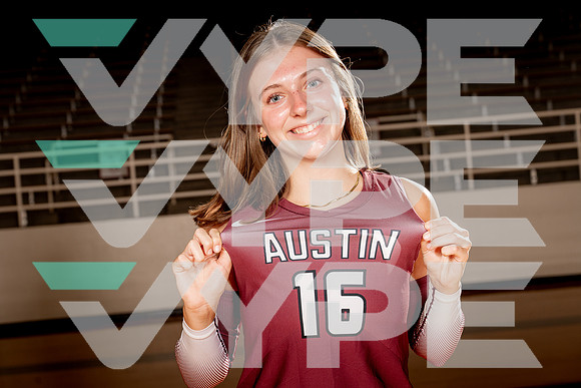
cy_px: 194
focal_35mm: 65
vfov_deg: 20.9
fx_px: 1049
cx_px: 290
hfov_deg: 31.0
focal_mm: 65
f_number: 6.3
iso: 100
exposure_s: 1/250
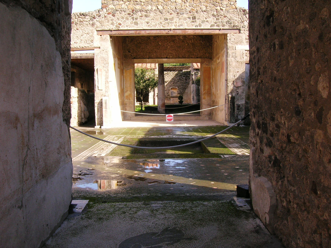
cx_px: 166
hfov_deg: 54.0
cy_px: 124
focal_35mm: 34
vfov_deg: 41.8
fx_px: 325
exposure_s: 1/113
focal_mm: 5.7
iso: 50
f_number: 4.9
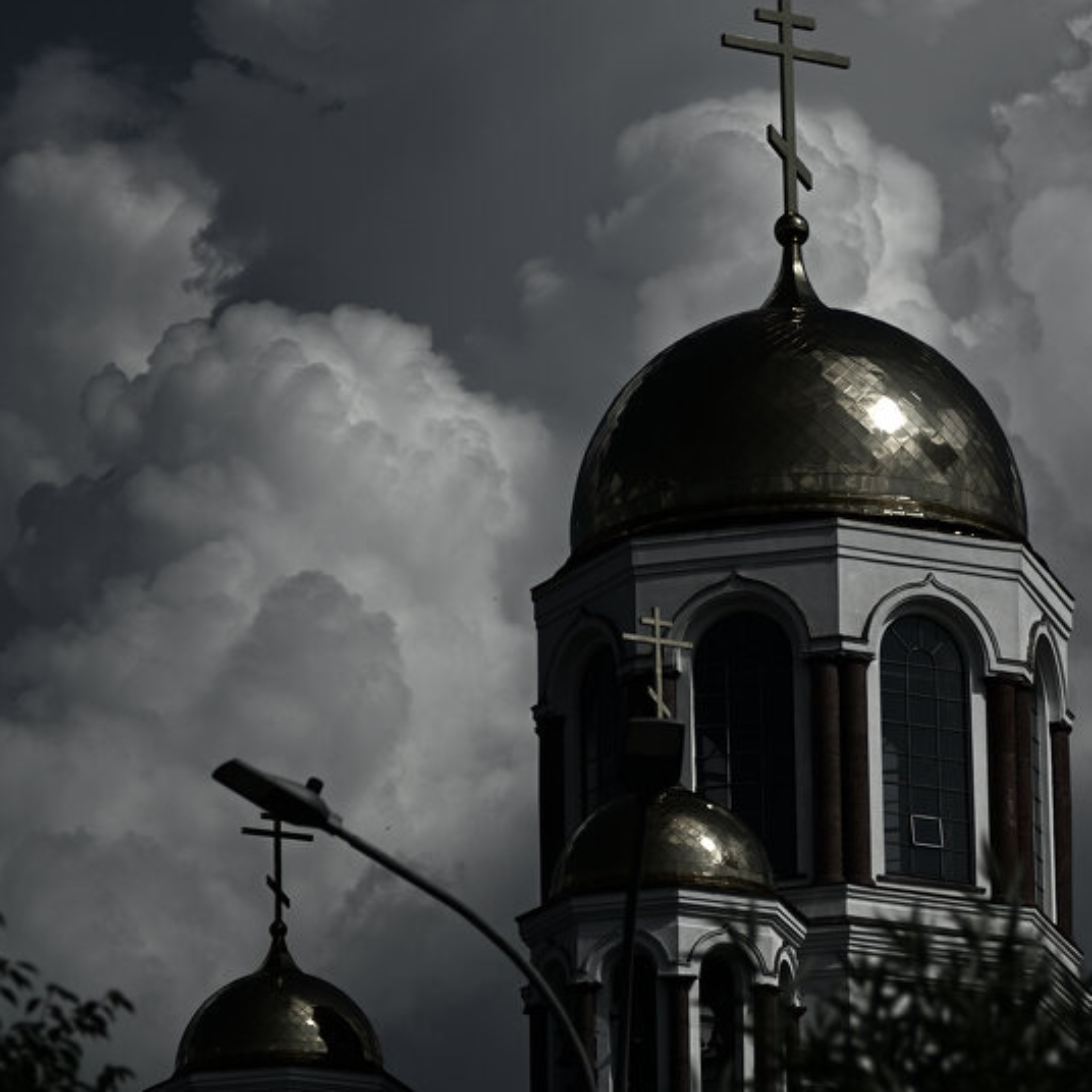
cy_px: 510
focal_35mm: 200
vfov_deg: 8.7
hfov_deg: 8.7
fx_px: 7138
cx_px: 823
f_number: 5
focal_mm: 105
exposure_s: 1/4000
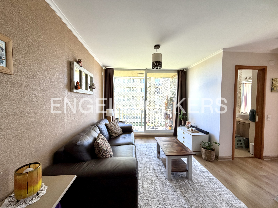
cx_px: 139
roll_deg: -0.1
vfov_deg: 85.7
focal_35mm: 14
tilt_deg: -2.7
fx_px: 112
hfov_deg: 102.1
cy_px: 104
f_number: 2.2
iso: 250
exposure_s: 1/121
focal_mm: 2.22
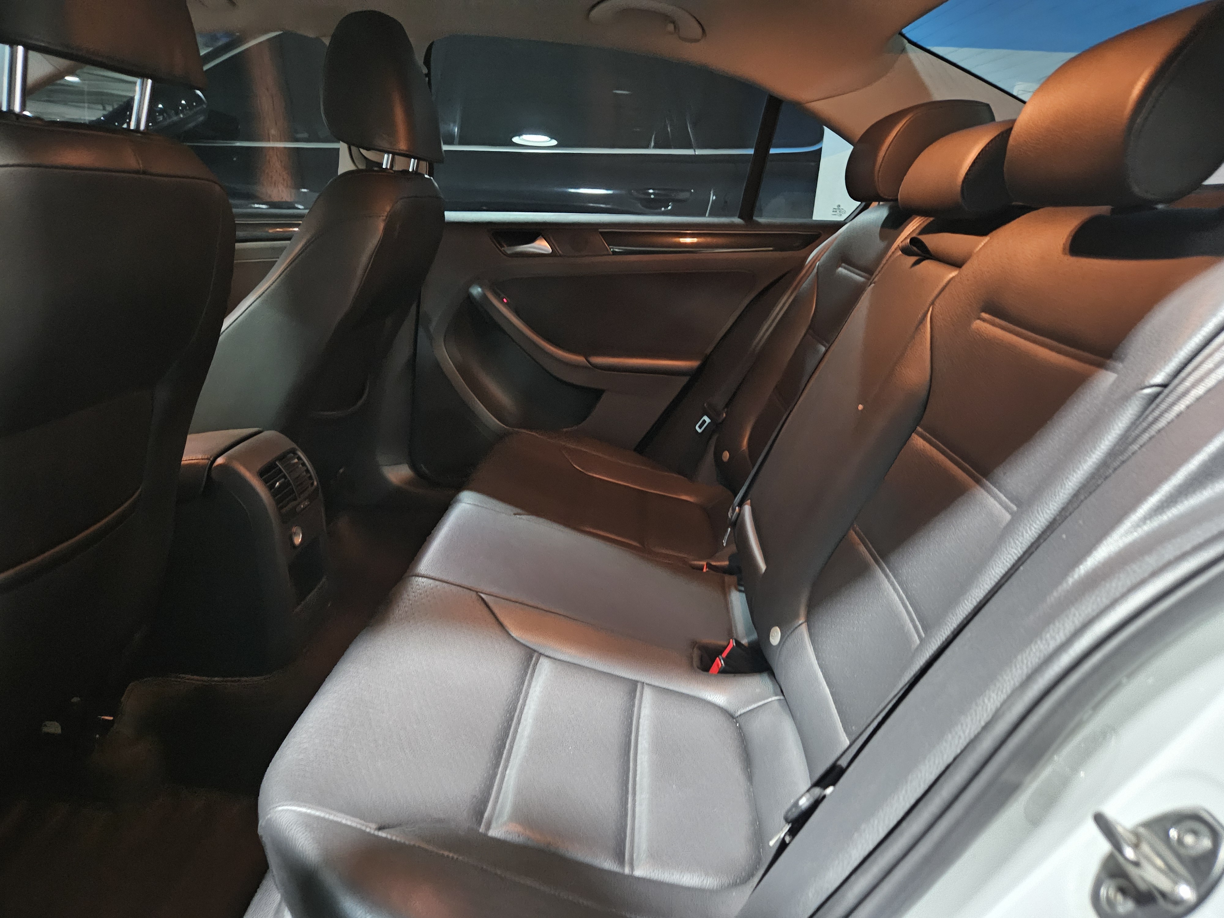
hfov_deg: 73.9
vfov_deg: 58.9
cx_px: 612
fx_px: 813
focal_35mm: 23
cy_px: 459
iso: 1600
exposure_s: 1/15
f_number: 1.8
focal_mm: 5.4
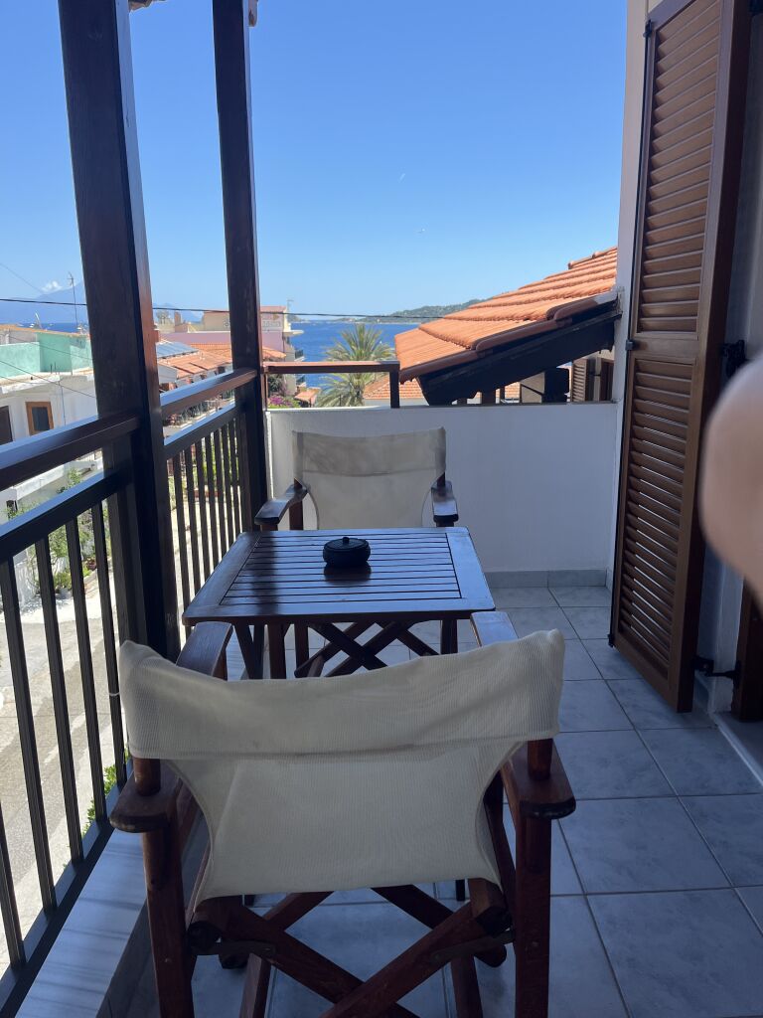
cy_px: 509
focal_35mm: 26
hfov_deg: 53.1
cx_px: 382
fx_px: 764
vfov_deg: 67.3
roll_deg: +1.6
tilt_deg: -14.5
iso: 50
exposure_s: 1/1721
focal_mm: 5.1
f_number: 1.6
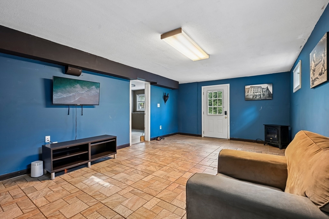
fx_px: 146
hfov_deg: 96.7
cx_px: 164
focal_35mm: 16
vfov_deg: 73.8
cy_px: 110
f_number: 8
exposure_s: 1/8
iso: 400
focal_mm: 16
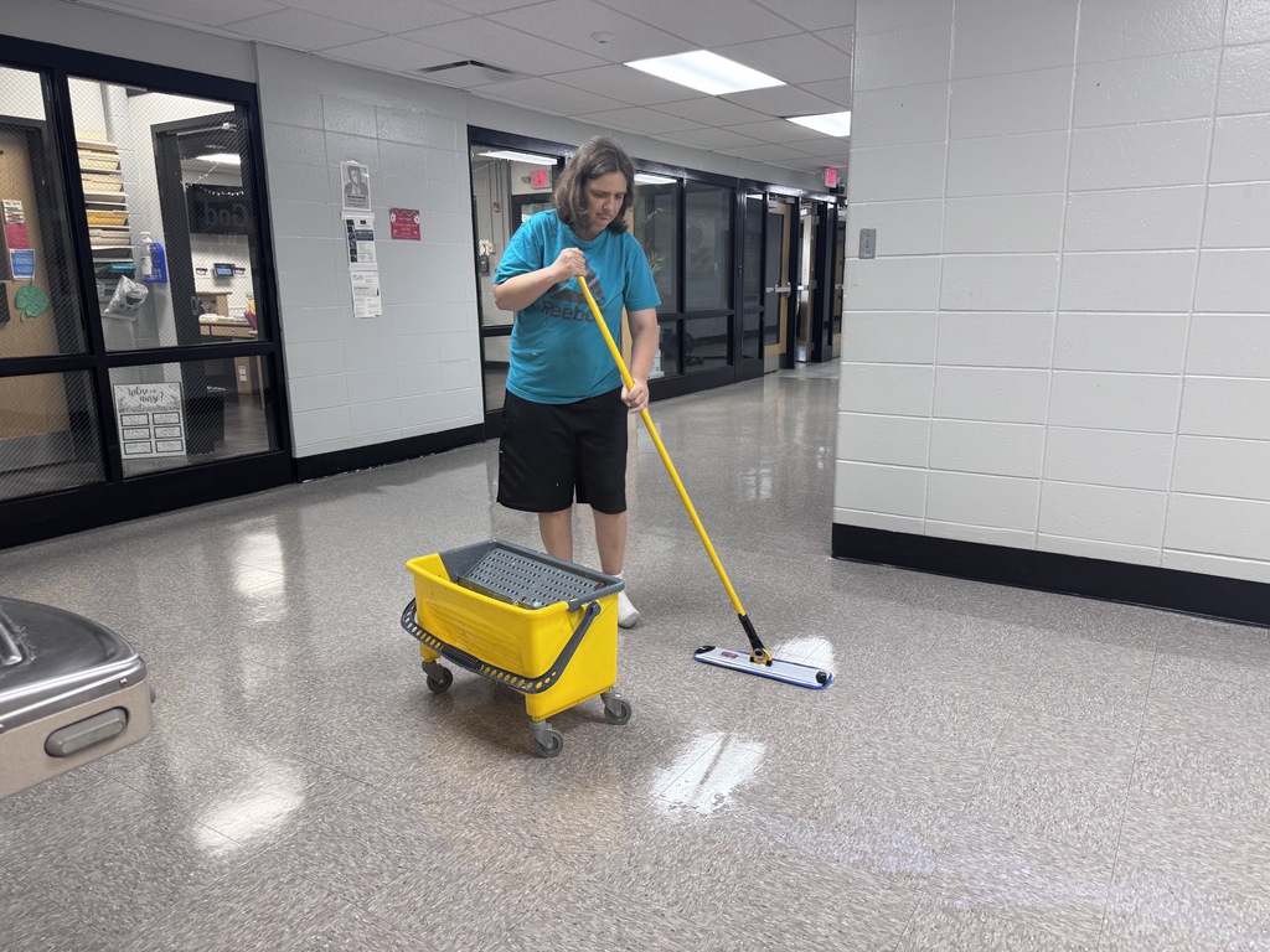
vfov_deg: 56.8
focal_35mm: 24
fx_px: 881
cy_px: 476
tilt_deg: -12.3
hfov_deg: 71.6
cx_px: 635
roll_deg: +1.1
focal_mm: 6.76
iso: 160
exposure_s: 1/60
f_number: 1.78
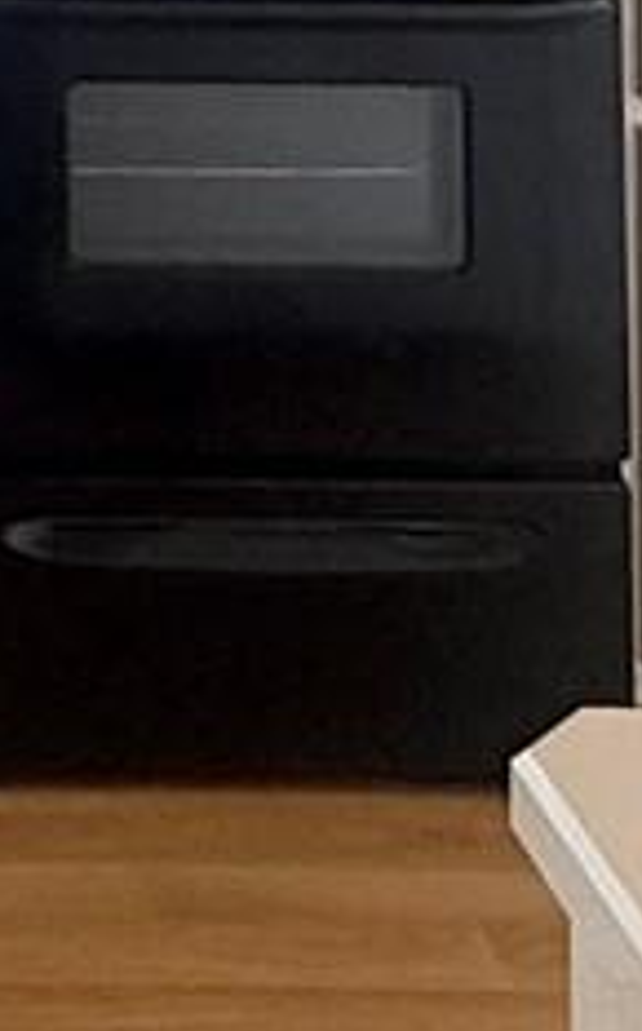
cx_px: -549
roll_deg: -0.4
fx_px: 2864
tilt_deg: +3.1
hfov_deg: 11.7
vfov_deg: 16.9
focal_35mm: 102
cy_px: -810
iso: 80
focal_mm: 2.22
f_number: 2.2
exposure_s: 1/120
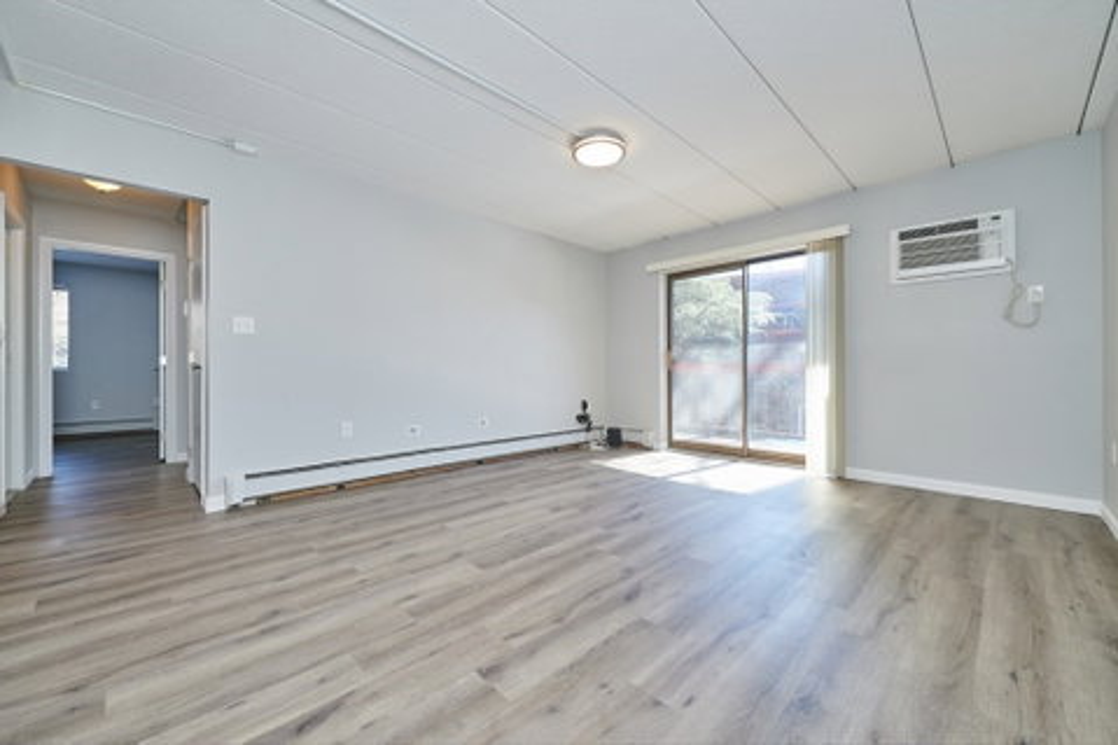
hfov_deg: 104.3
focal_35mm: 14
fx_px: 435
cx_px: 559
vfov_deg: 81.2
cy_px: 372
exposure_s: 1/100
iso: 400
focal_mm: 14
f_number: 5.6
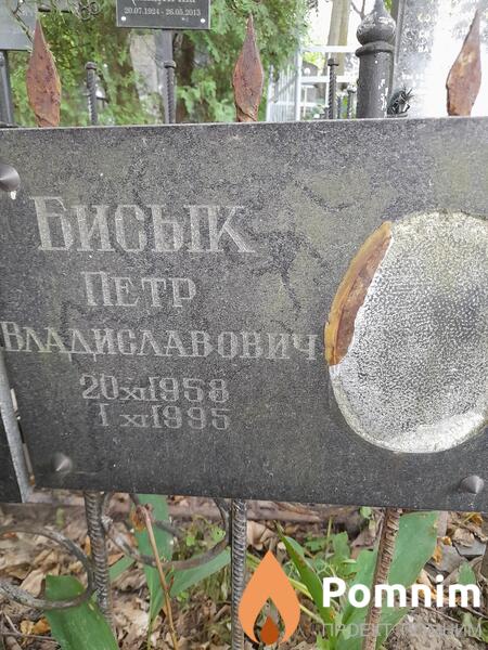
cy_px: 325
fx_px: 470
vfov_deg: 69.4
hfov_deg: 54.9
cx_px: 244
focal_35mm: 25
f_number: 2
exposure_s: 1/50
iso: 320
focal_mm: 4.6
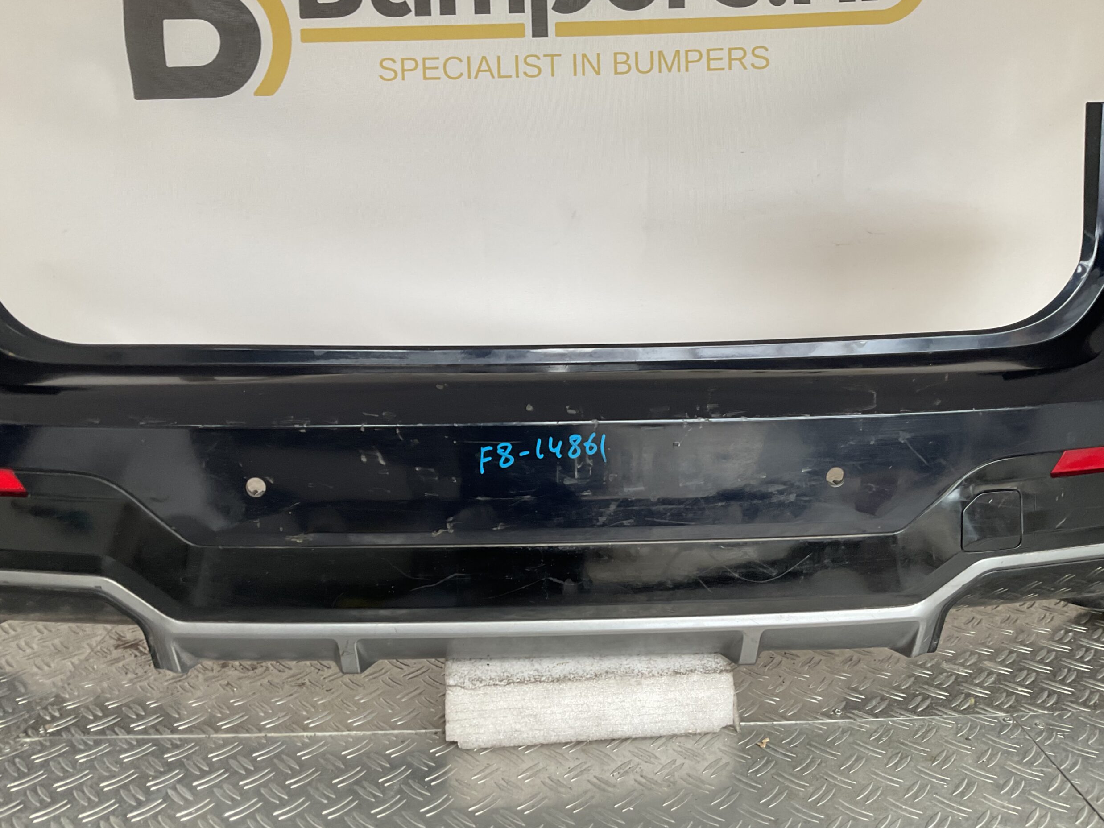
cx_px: 542
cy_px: 402
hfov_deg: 60.0
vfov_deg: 46.8
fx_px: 957
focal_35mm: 30
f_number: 1.8
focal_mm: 3
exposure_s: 1/120
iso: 40
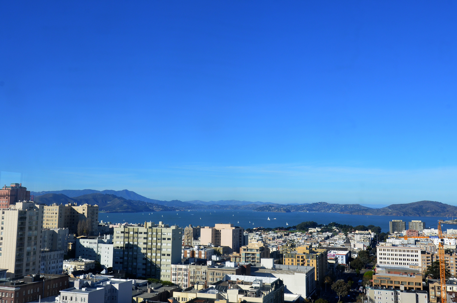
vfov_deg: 36.7
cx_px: 228
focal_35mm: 36
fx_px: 456
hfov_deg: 53.2
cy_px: 152
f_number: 10
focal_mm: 24
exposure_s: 1/400
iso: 320
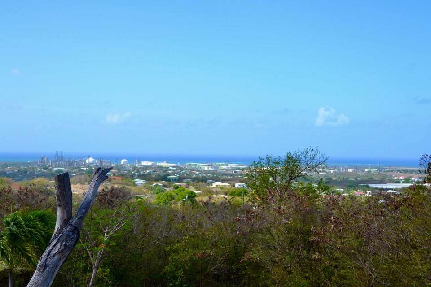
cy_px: 144
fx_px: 575
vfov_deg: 28.1
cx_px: 216
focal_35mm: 48
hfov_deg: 41.1
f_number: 8
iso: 100
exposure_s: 1/250
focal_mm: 32
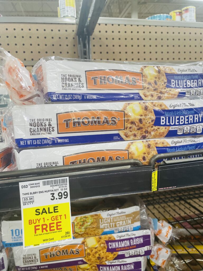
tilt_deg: -7.9
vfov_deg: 67.3
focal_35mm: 26
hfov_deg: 53.1
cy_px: 136
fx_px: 203
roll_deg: +2.5
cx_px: 102
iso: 125
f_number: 1.6
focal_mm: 4.2
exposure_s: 1/120
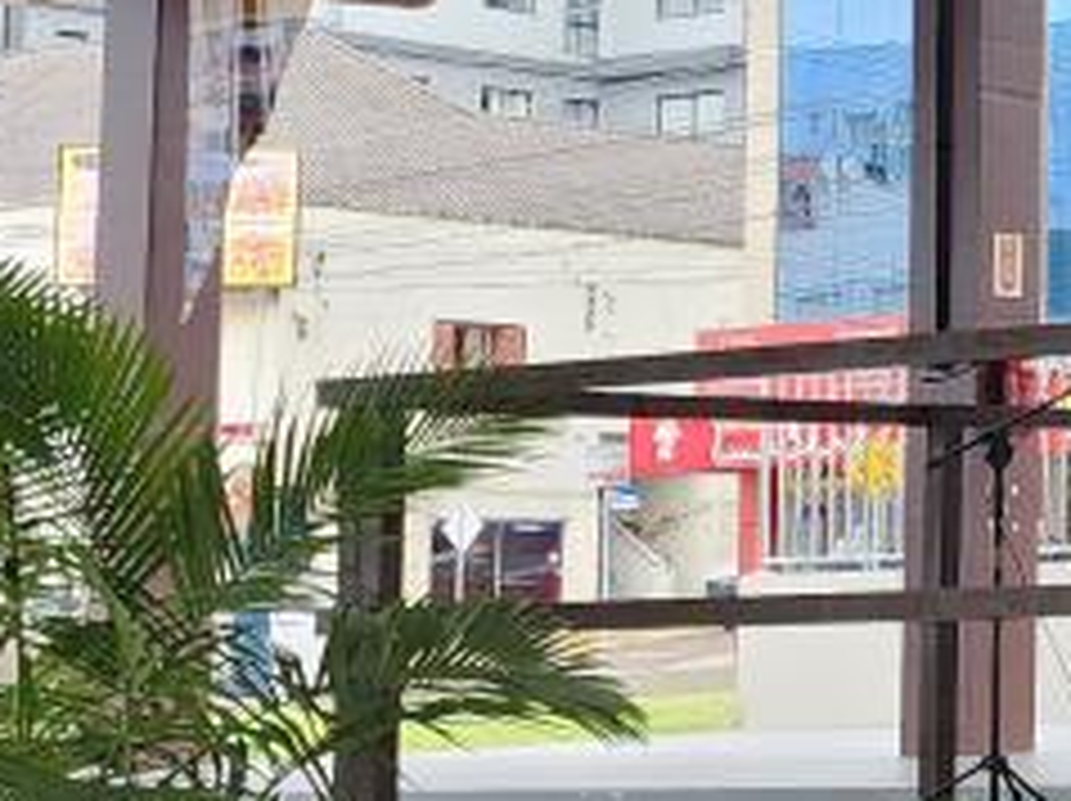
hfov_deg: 13.9
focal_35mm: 116
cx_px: 2236
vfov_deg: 12.7
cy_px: 189
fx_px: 3585
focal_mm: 6.4
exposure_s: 1/180
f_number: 1.8
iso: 64
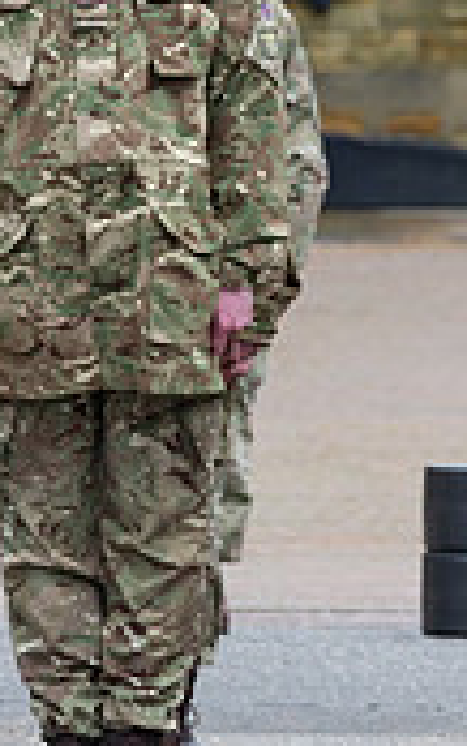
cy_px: 170
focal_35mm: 729
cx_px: 828
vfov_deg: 2.9
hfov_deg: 1.8
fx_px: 14821
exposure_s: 1/250
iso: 400
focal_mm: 200
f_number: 6.3
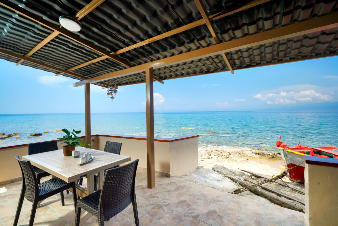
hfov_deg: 100.4
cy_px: 113
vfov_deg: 77.3
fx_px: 141
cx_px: 169
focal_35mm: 15
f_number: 10
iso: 160
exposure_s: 1/250
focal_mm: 15
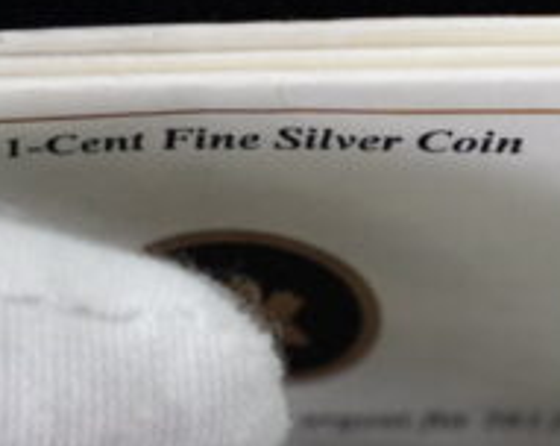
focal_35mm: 114
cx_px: 317
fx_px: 1878
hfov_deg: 17.0
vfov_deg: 12.9
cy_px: 634
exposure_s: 1/160
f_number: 3.5
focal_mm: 15
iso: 1600
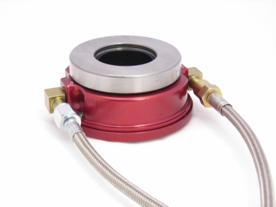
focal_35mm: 90
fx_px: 718
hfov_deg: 21.8
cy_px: 104
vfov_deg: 16.4
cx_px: 138
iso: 200
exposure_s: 1/3.5
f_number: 4.6
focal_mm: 14.8
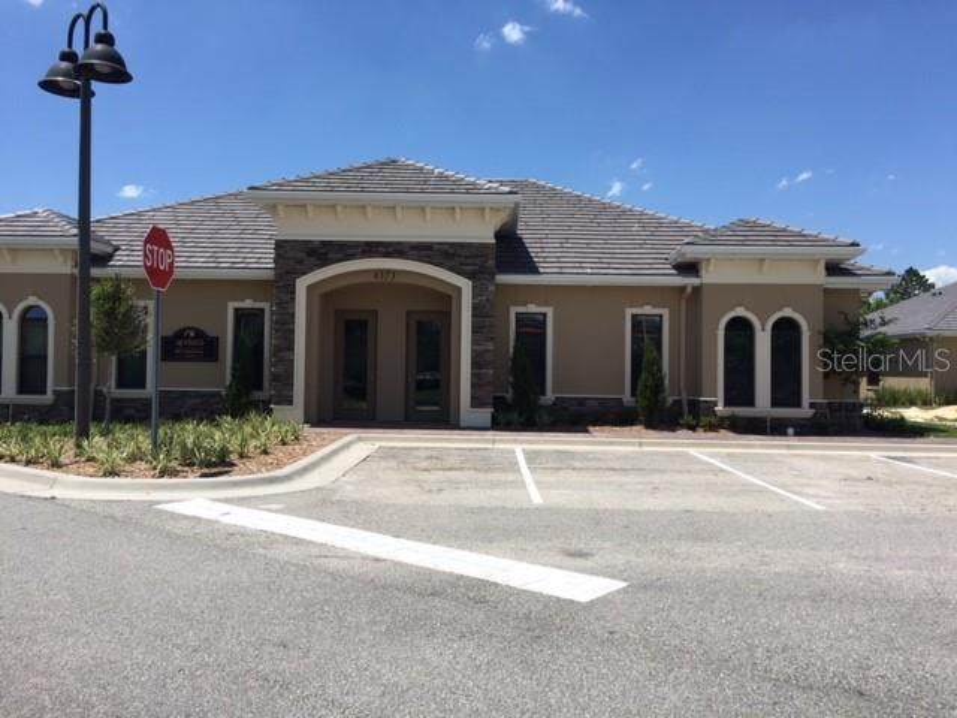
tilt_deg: +2.0
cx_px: 478
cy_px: 359
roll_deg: -3.1
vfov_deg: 48.2
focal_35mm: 29
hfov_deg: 61.7
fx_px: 802
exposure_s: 1/2639
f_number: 2.2
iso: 32
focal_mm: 4.15
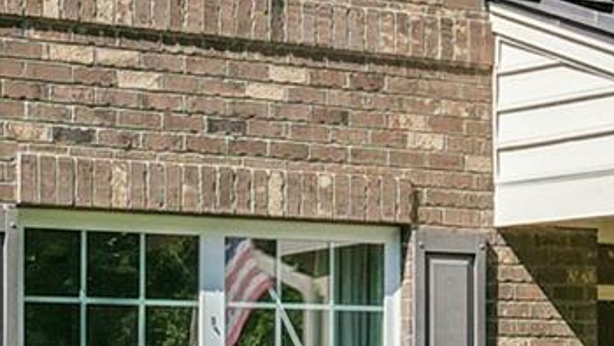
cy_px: -105
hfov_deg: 15.9
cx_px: 419
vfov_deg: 8.8
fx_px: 2198
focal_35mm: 135
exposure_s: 1/250
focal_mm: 8.4
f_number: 2.8
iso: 140
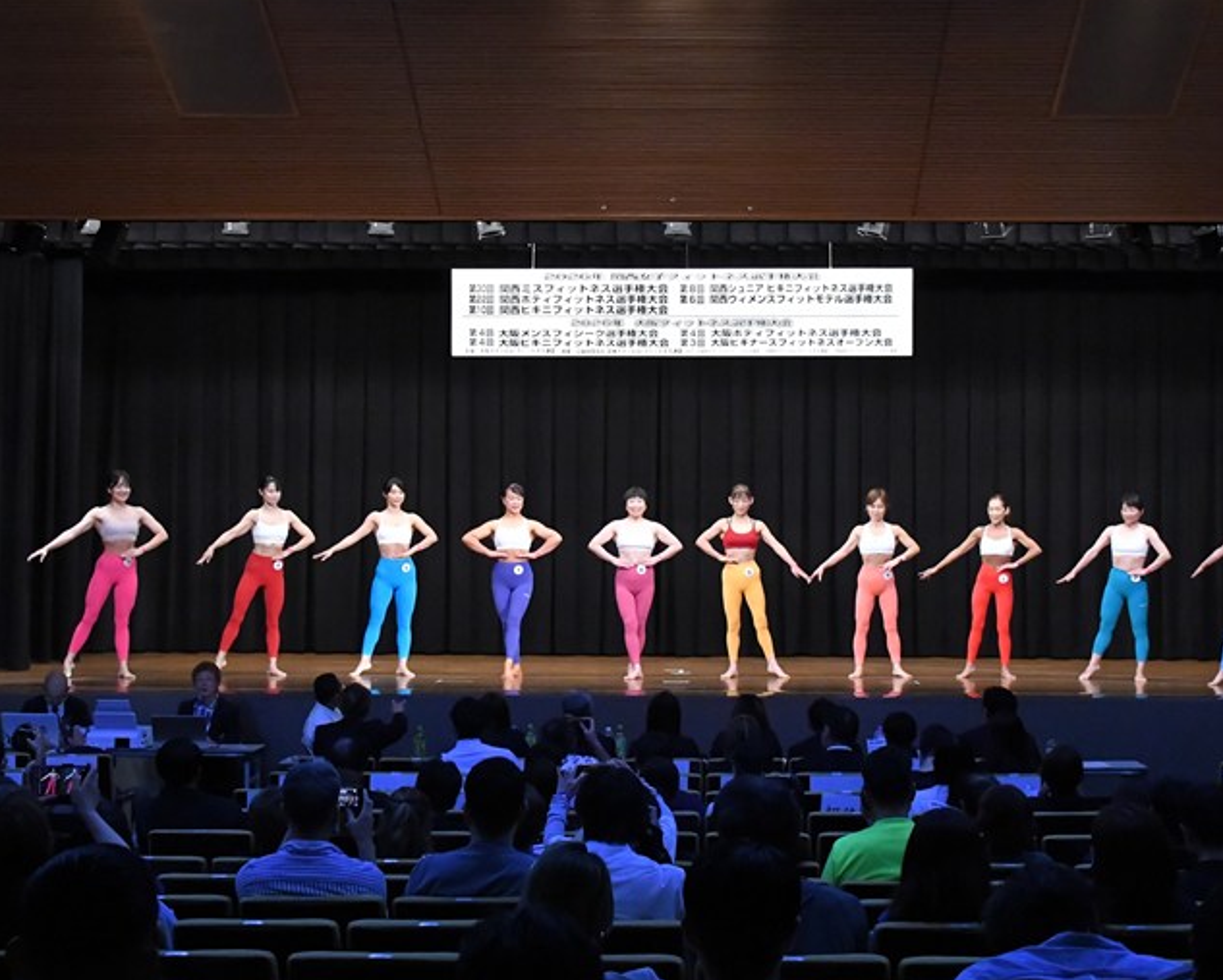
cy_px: 489
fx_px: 2245
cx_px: 679
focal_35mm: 62
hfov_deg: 30.4
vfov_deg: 24.6
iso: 8000
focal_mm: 36
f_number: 5.6
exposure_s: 1/400
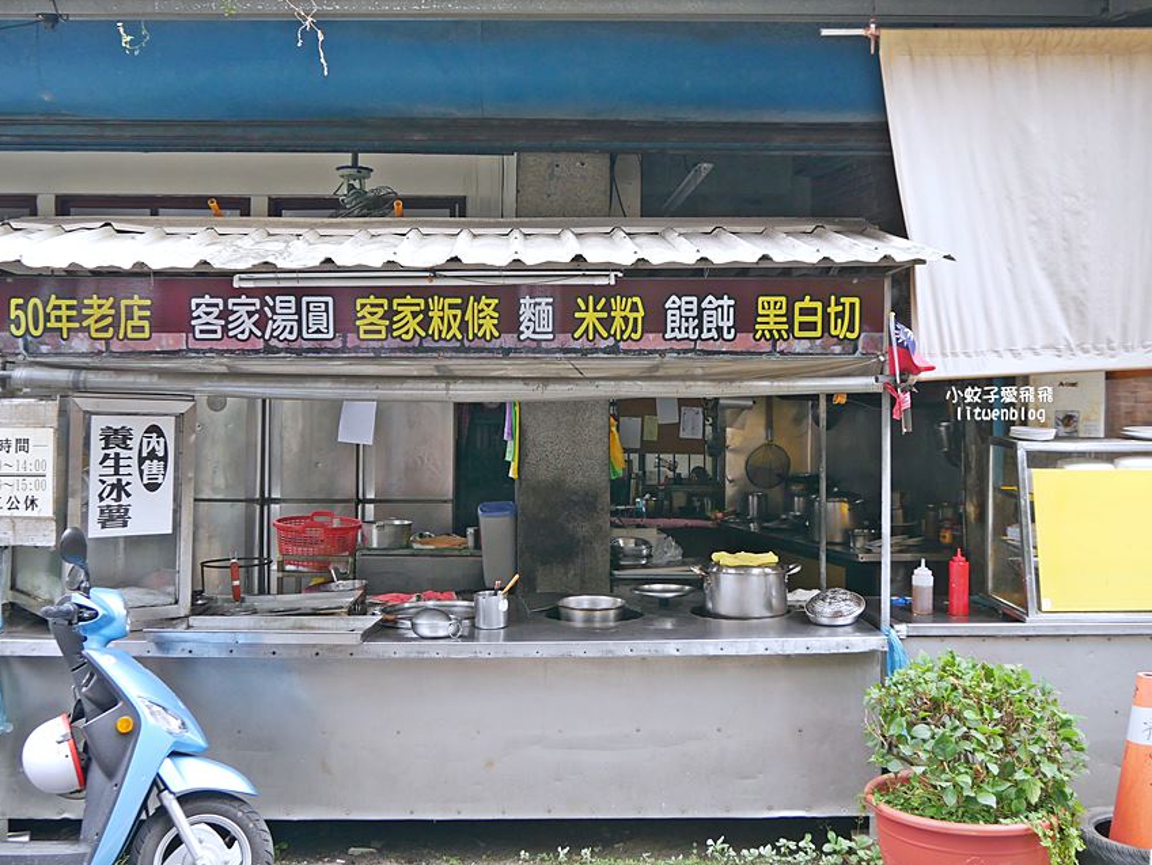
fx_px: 1099
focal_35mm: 33
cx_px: 550
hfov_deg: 55.3
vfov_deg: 42.9
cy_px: 381
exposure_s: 1/60
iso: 200
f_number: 3.5
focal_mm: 14
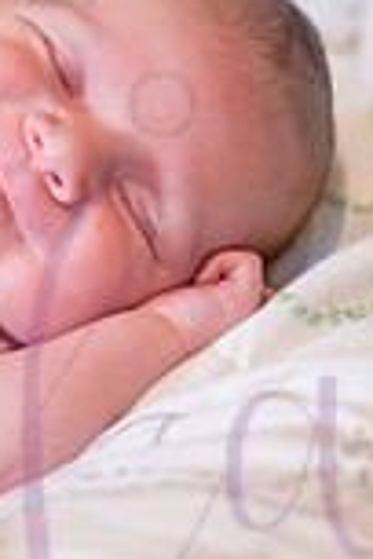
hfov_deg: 9.2
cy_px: 234
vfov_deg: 14.0
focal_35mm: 147
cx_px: -51
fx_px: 2284
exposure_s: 1/60
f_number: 2.2
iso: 800
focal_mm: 50
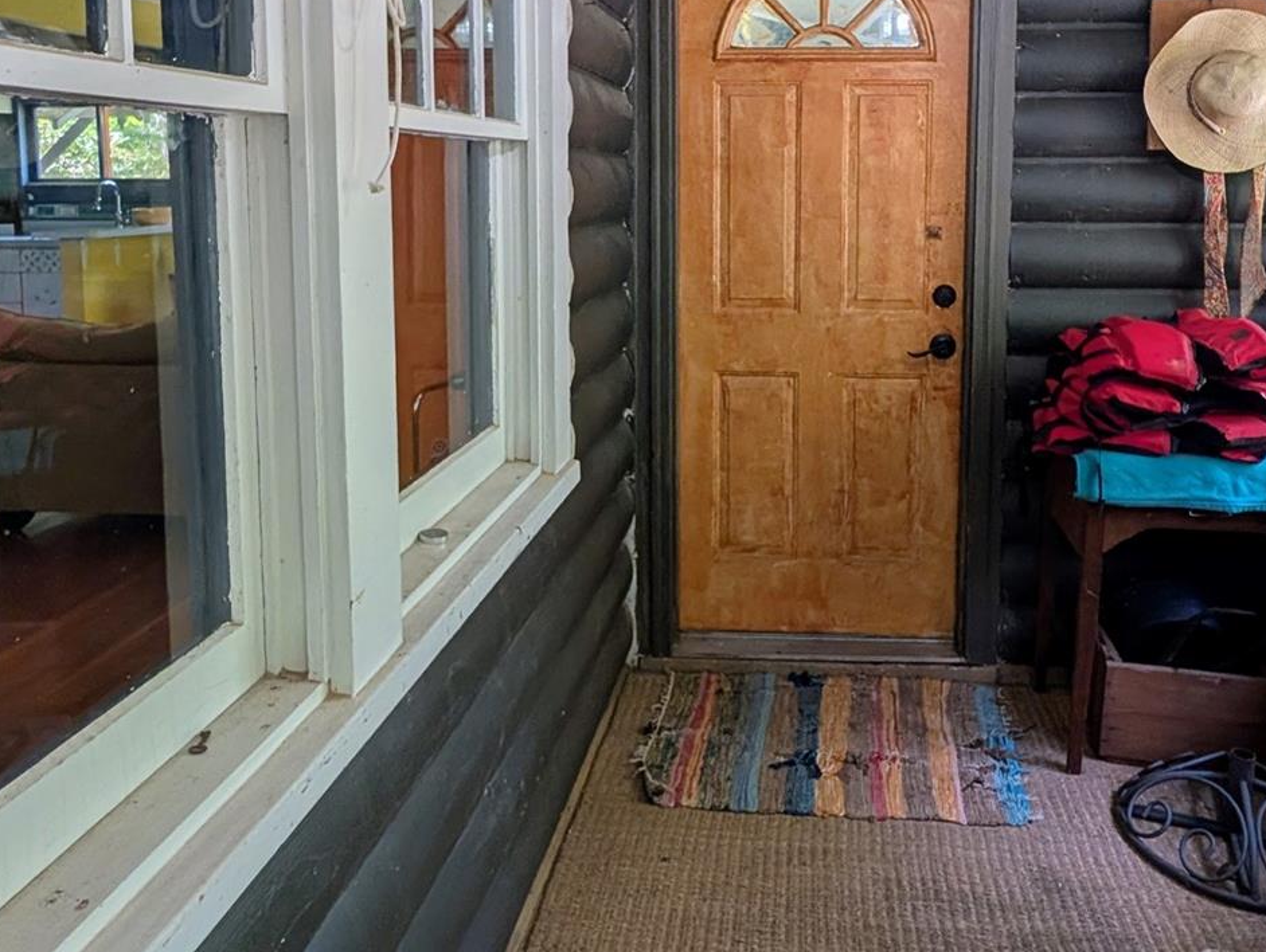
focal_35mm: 26
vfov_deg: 51.4
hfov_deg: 66.8
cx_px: 738
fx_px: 952
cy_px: 265
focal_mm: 2.02
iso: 89
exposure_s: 1/120
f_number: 1.7
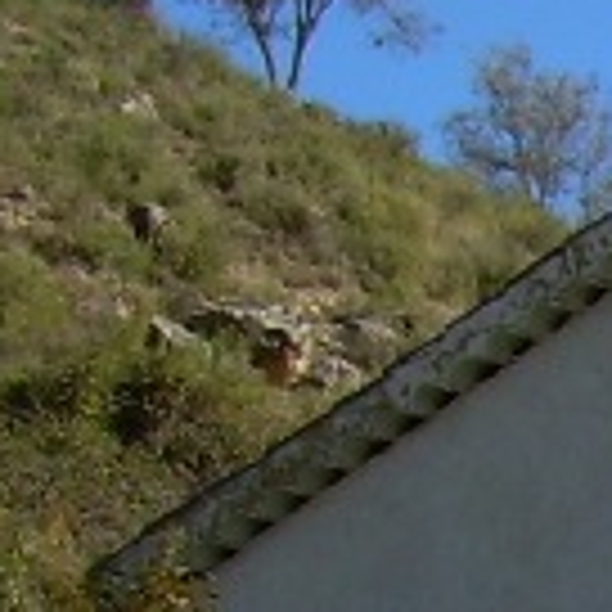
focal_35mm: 253
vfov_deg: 6.7
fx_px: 5061
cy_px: 1274
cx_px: 2115
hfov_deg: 6.1
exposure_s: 1/386
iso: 50
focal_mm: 6.3
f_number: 4.6
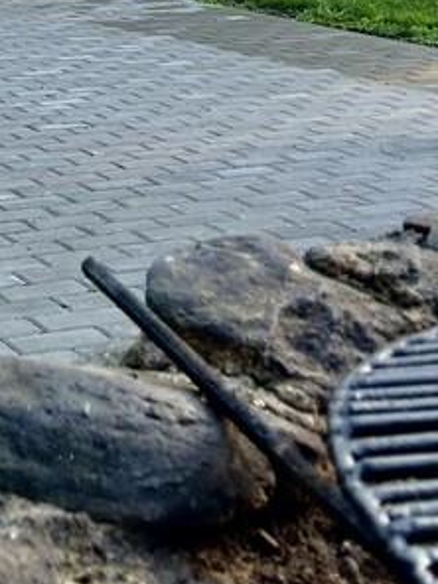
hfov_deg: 15.7
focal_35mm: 90
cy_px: -262
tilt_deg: +6.2
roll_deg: -0.6
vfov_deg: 19.3
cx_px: -99
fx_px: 1518
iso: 50
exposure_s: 1/957
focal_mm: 5.7
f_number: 1.5
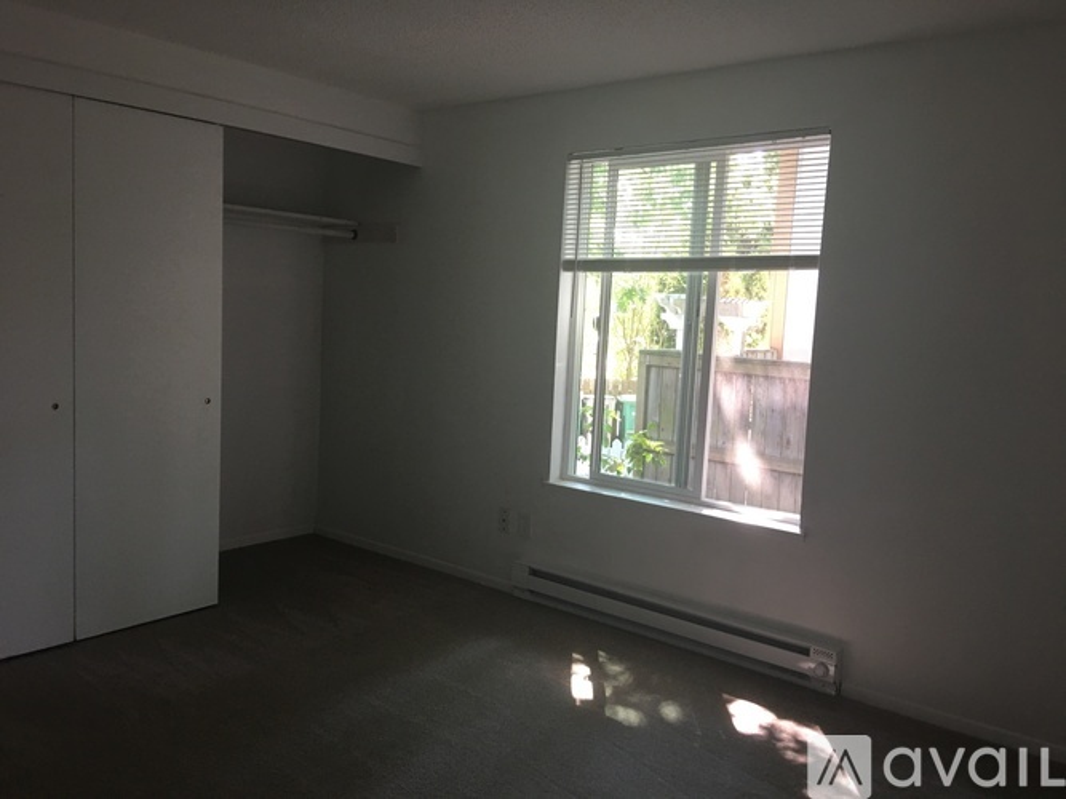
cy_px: 400
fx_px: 893
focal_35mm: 29
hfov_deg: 61.7
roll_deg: -2.5
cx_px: 533
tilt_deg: -5.7
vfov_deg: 48.2
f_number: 2.2
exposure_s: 1/15
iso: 40
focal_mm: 4.15
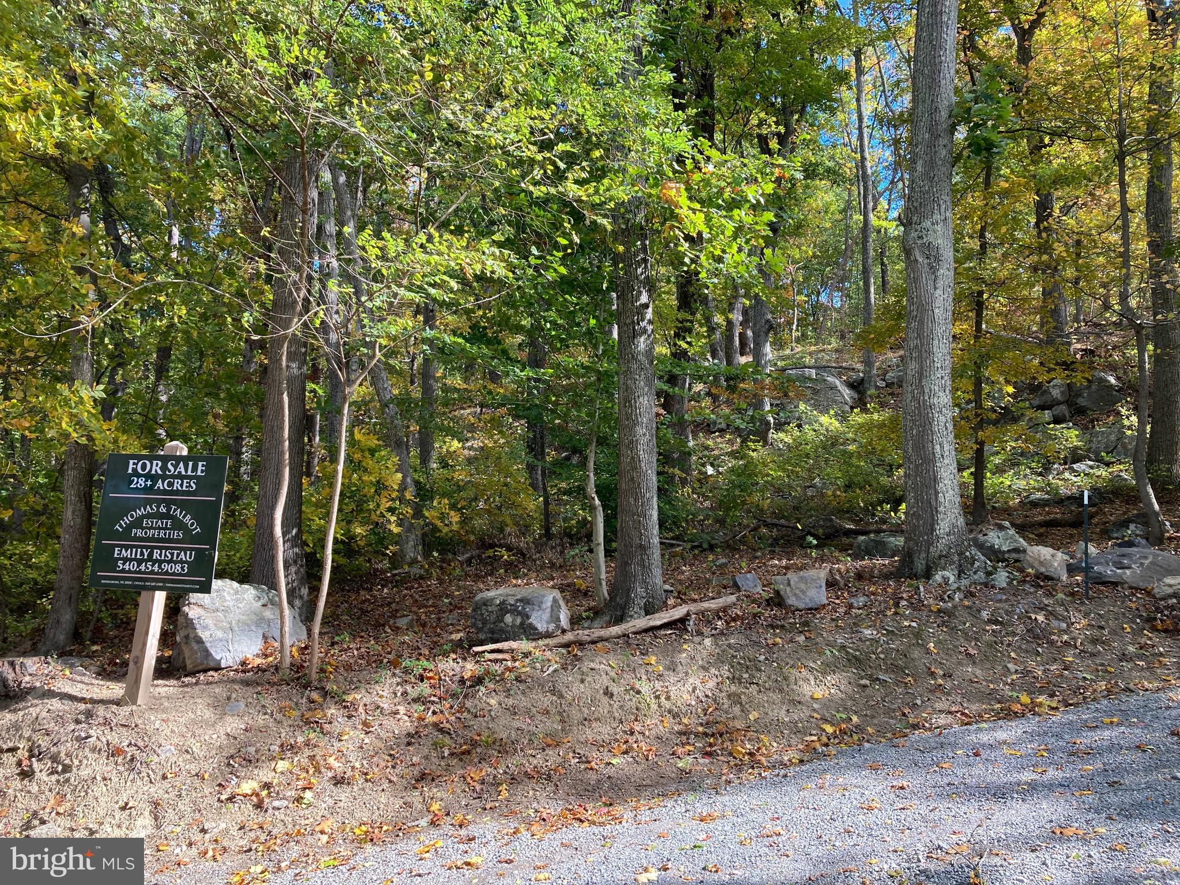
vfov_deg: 49.7
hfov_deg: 63.4
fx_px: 954
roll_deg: -3.2
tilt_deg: +10.3
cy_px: 442
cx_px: 590
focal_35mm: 28
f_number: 1.8
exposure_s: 1/121
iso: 20
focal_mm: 3.99
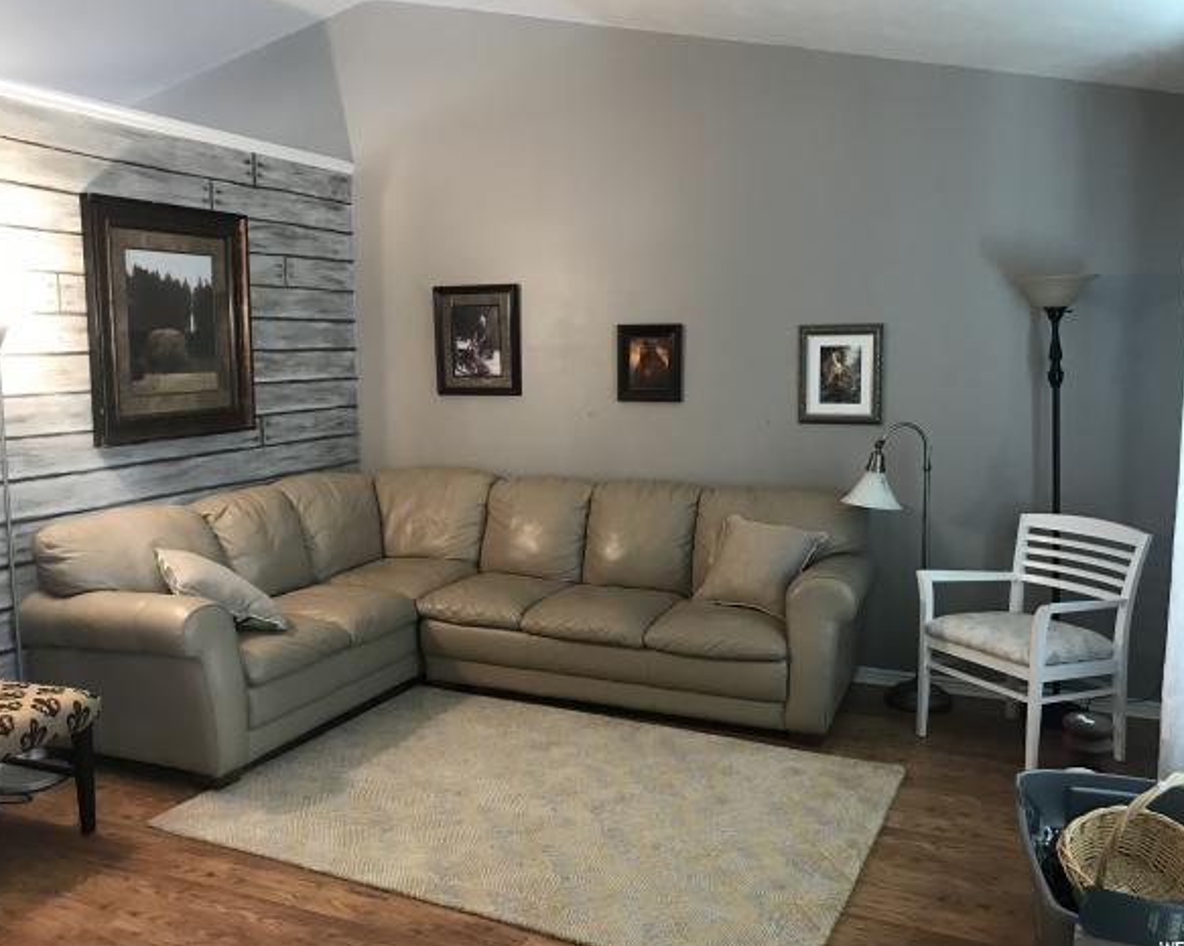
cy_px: 469
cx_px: 575
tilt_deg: -6.5
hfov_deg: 58.8
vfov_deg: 48.5
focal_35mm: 30
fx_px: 1051
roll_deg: +0.1
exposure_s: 1/15
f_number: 1.8
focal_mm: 3.99
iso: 64
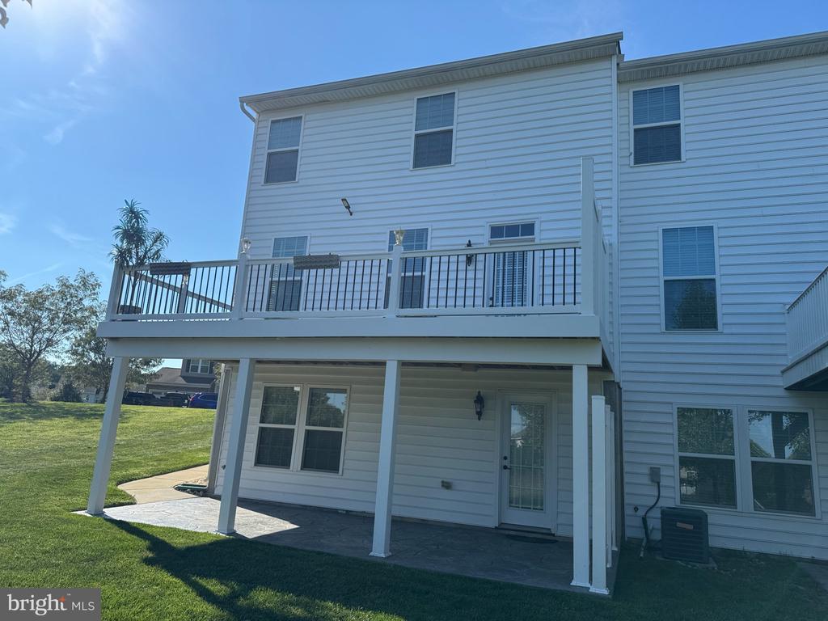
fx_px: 574
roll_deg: -4.0
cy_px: 310
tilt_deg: +13.2
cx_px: 414
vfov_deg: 56.8
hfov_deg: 71.6
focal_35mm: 24
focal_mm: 6.76
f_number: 1.78
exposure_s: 1/4310
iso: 80
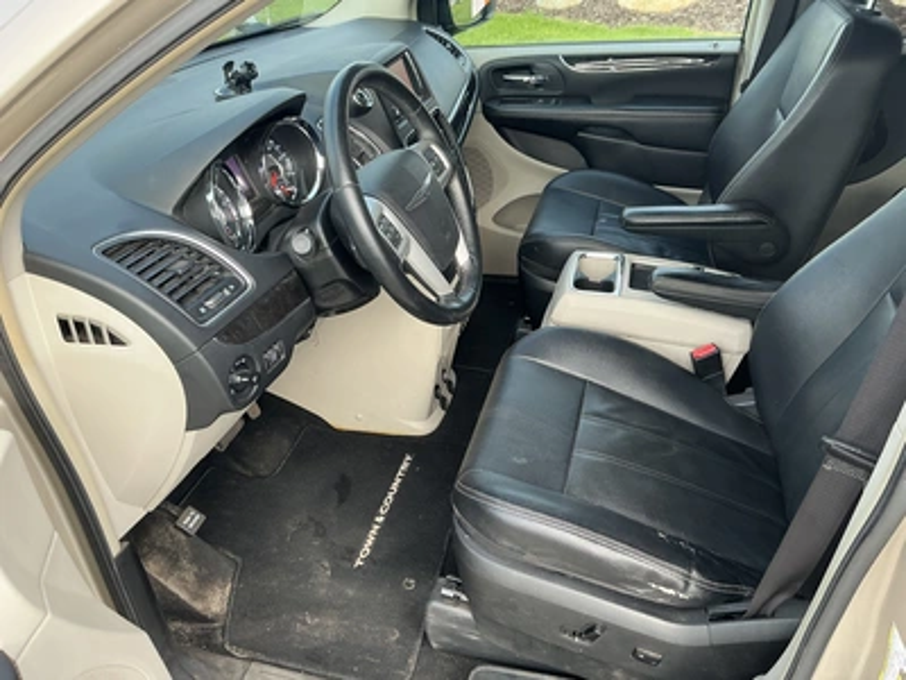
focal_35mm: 28
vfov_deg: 49.7
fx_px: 733
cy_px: 340
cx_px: 453
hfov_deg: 63.4
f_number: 1.8
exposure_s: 1/172
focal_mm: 3
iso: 32
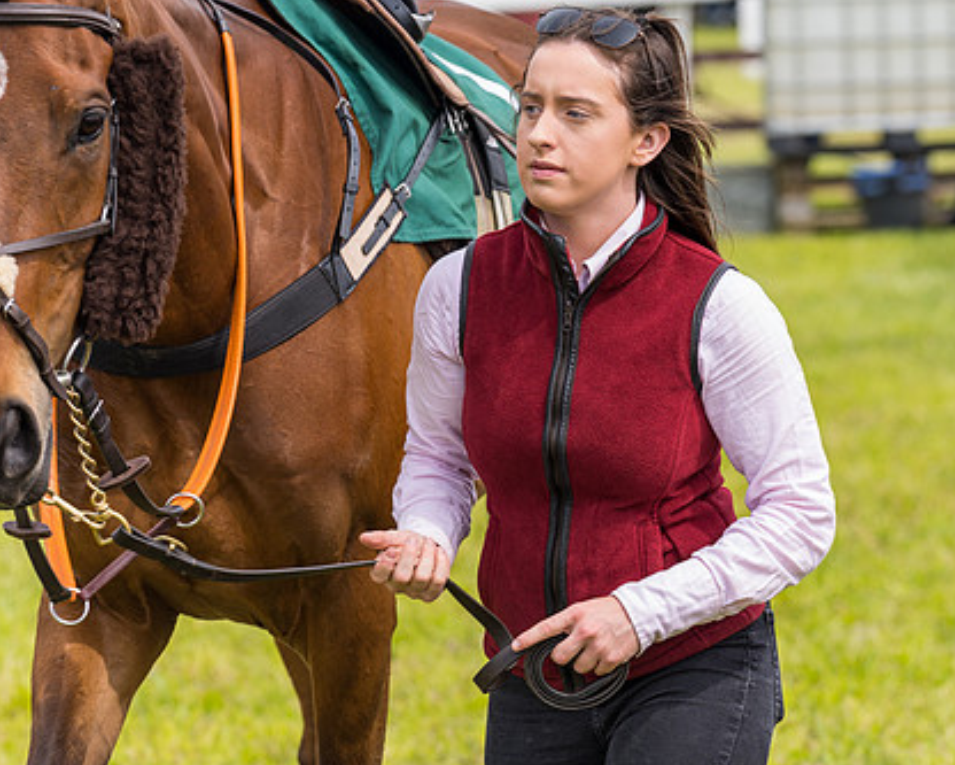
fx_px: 6644
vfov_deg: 6.6
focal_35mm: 235
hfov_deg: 8.2
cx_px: 458
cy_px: 221
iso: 50
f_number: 4.5
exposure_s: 1/320
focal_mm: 135
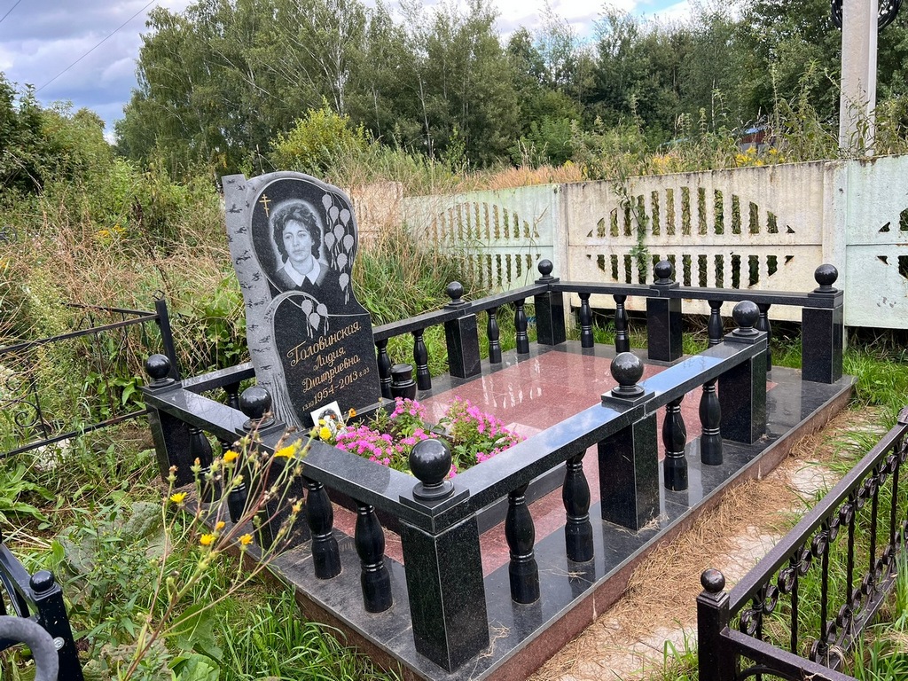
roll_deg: +5.3
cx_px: 454
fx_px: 682
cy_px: 340
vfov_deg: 53.1
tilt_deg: -11.6
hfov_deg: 67.3
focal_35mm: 26
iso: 50
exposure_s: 1/552
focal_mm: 5.7
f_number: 1.5
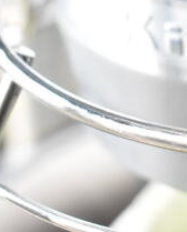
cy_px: 25
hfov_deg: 9.2
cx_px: 291
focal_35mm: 164
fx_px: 1131
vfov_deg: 11.7
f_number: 5.6
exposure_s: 1/125
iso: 1600
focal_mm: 40
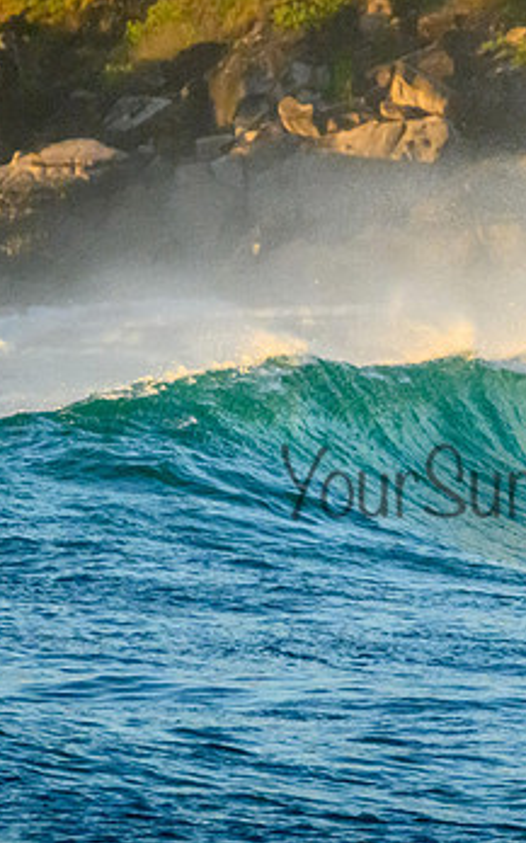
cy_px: 450
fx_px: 42893
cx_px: 604
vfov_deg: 1.1
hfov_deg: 0.7
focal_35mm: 1867
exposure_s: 1/2000
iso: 5600
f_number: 11
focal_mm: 800
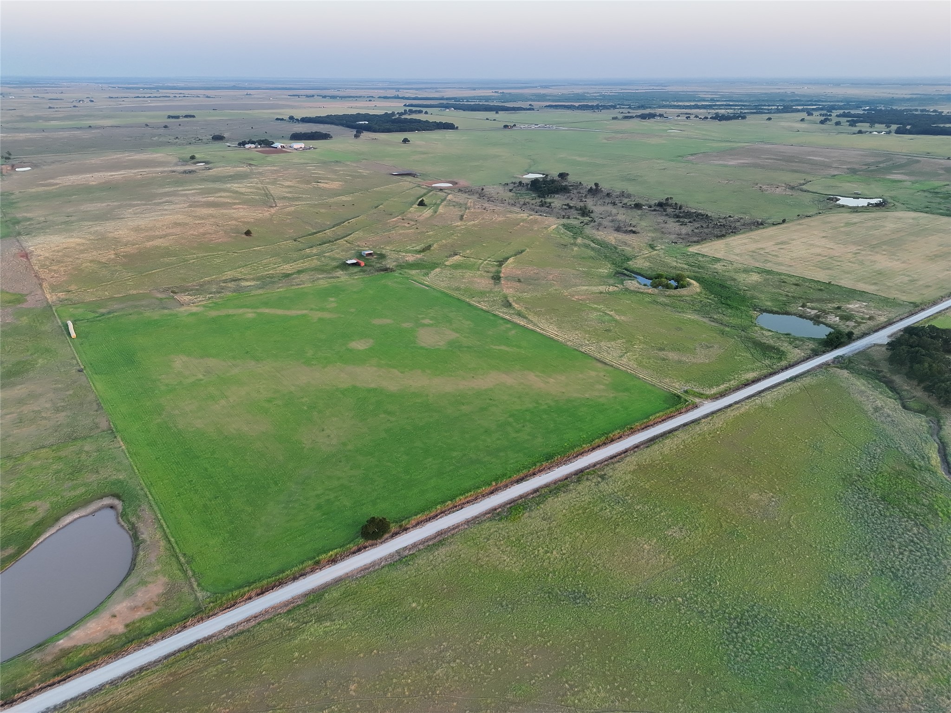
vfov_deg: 56.8
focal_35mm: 24
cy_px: 356
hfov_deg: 71.6
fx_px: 659
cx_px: 476
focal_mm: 6.72
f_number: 1.7
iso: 140
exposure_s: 1/200
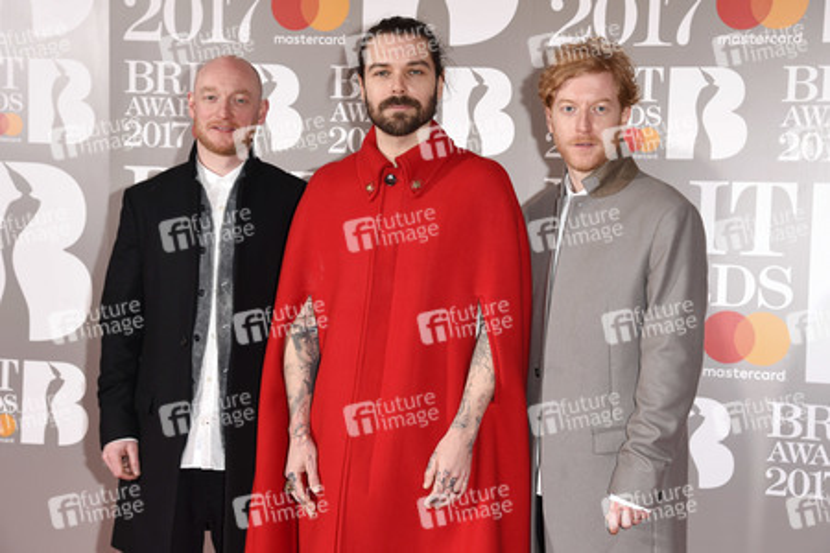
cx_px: 415
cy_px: 276
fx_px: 1522
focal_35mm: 66
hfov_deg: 30.5
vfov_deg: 20.6
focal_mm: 66
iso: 400
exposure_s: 1/250
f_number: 6.3
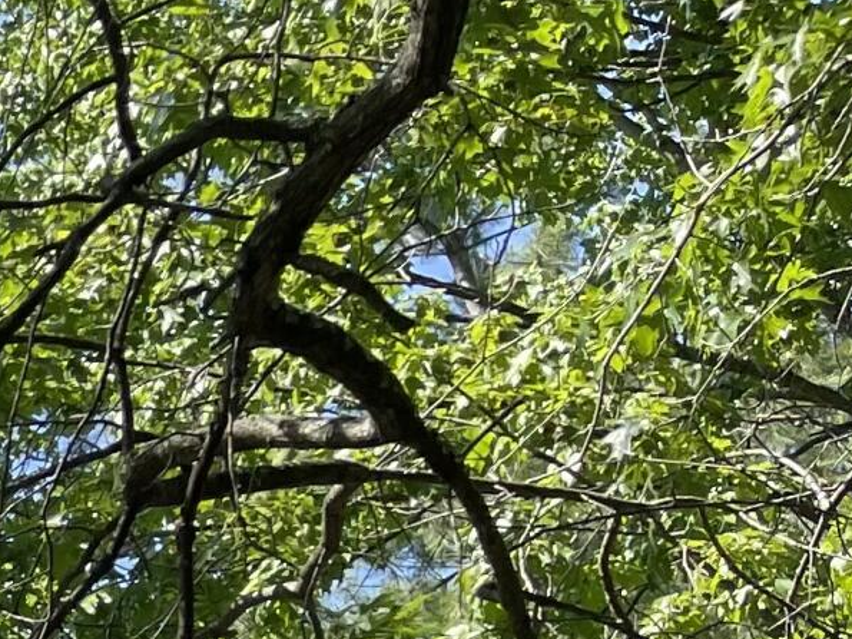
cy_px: 1424
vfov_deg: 10.5
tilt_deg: +7.3
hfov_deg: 12.4
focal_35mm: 126
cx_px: -1177
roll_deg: +0.2
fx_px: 3101
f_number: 1.6
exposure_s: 1/731
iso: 32
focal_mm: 5.1
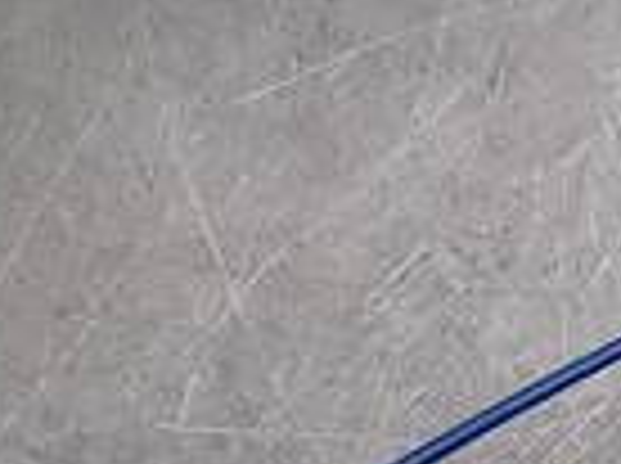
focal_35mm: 130
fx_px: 2328
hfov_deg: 13.7
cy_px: 176
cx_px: 1089
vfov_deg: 11.4
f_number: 1.9
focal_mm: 2.91
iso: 50
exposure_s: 1/100
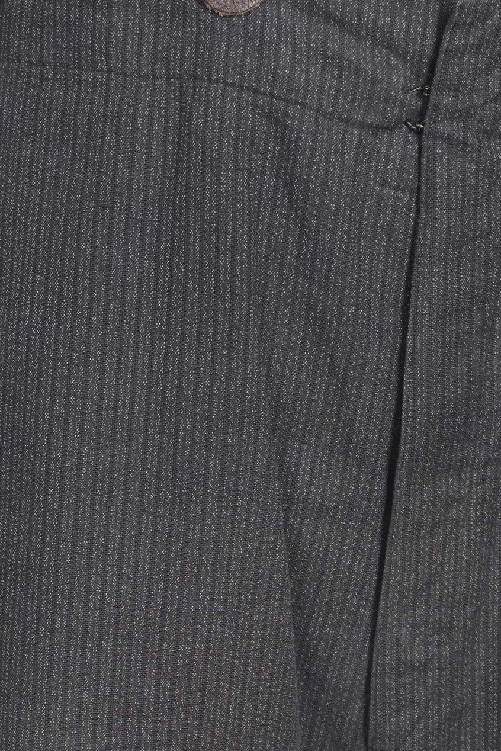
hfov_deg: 12.6
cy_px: 674
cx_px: 317
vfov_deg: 18.4
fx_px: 2274
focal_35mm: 109
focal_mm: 32
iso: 320
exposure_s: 1/25
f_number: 5.6
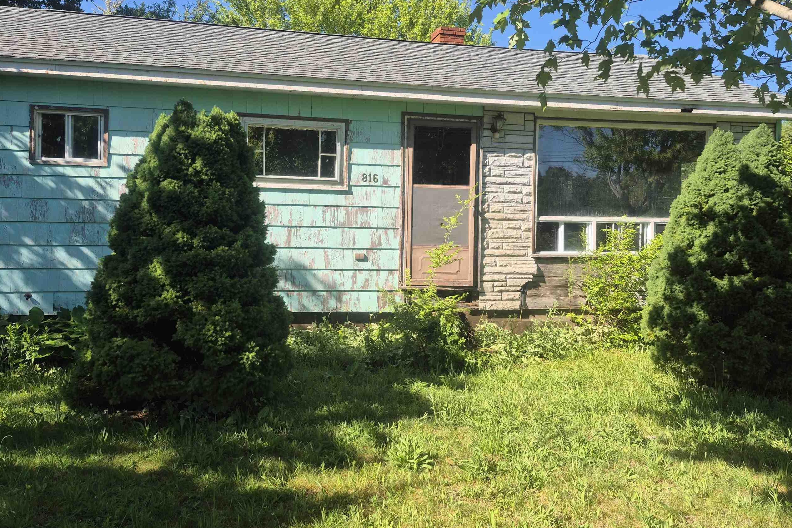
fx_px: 638
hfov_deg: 63.5
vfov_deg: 44.9
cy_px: 236
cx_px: 358
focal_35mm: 29
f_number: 1.8
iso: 25
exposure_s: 1/894
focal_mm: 5.4
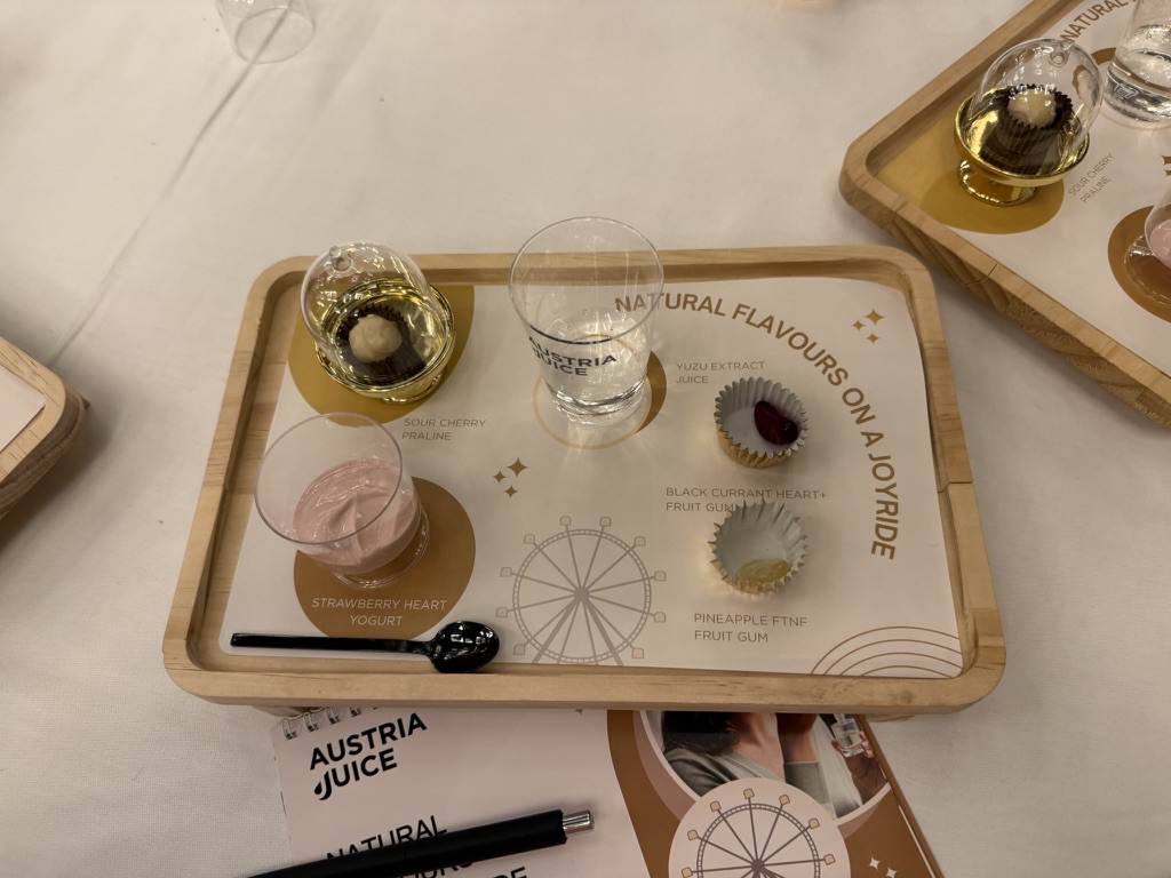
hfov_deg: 71.6
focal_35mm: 24
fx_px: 812
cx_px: 586
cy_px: 439
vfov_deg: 56.8
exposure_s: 1/50
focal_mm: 6.76
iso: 160
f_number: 1.78
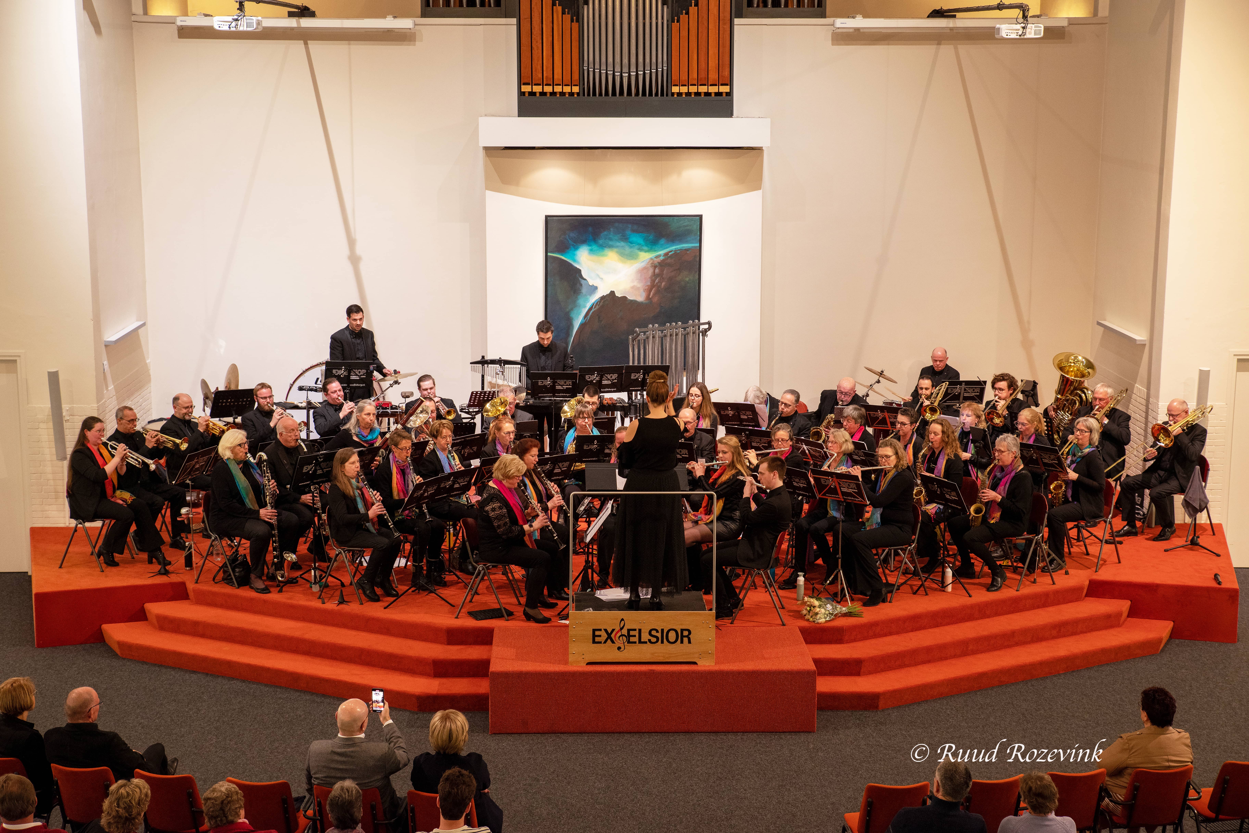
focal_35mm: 55
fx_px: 1909
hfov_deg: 36.2
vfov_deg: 24.6
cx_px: 624
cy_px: 416
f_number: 5.6
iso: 800
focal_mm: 55
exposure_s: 1/30
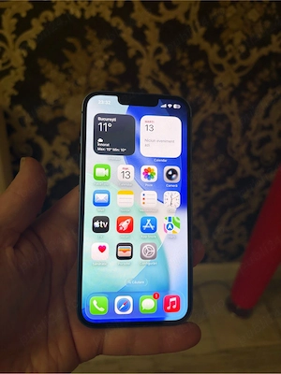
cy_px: 187
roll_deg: -6.5
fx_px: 281
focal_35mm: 26
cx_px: 140
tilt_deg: -33.8
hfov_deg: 53.1
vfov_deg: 67.3
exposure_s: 1/63
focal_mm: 5.96
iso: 125
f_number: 1.6
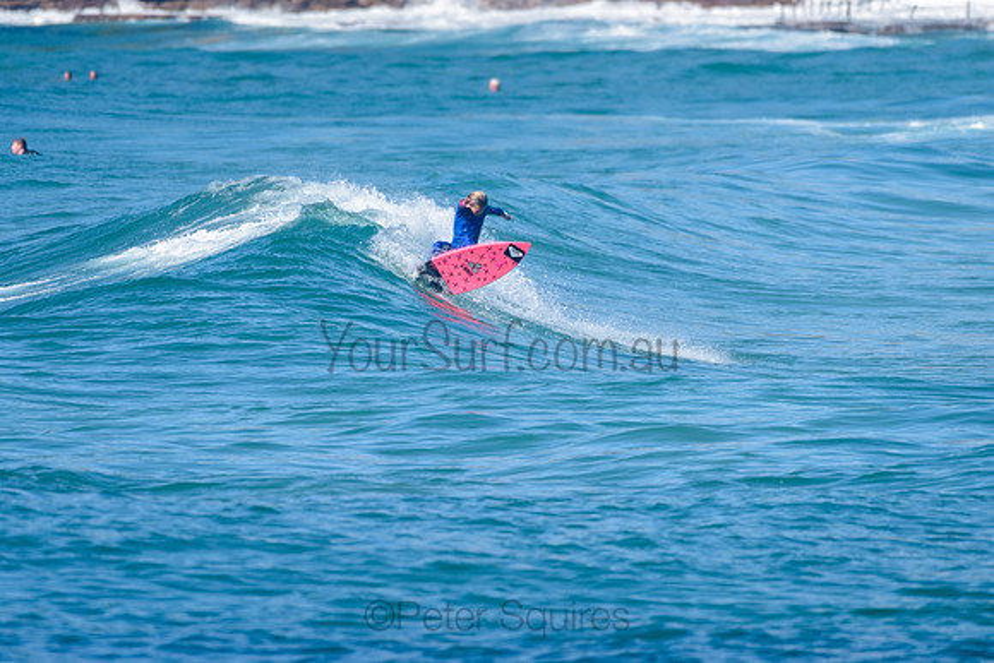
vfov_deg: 2.2
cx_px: 439
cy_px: 277
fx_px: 16923
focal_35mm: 613
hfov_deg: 3.4
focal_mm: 500
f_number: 5.6
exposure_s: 1/2000
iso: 220
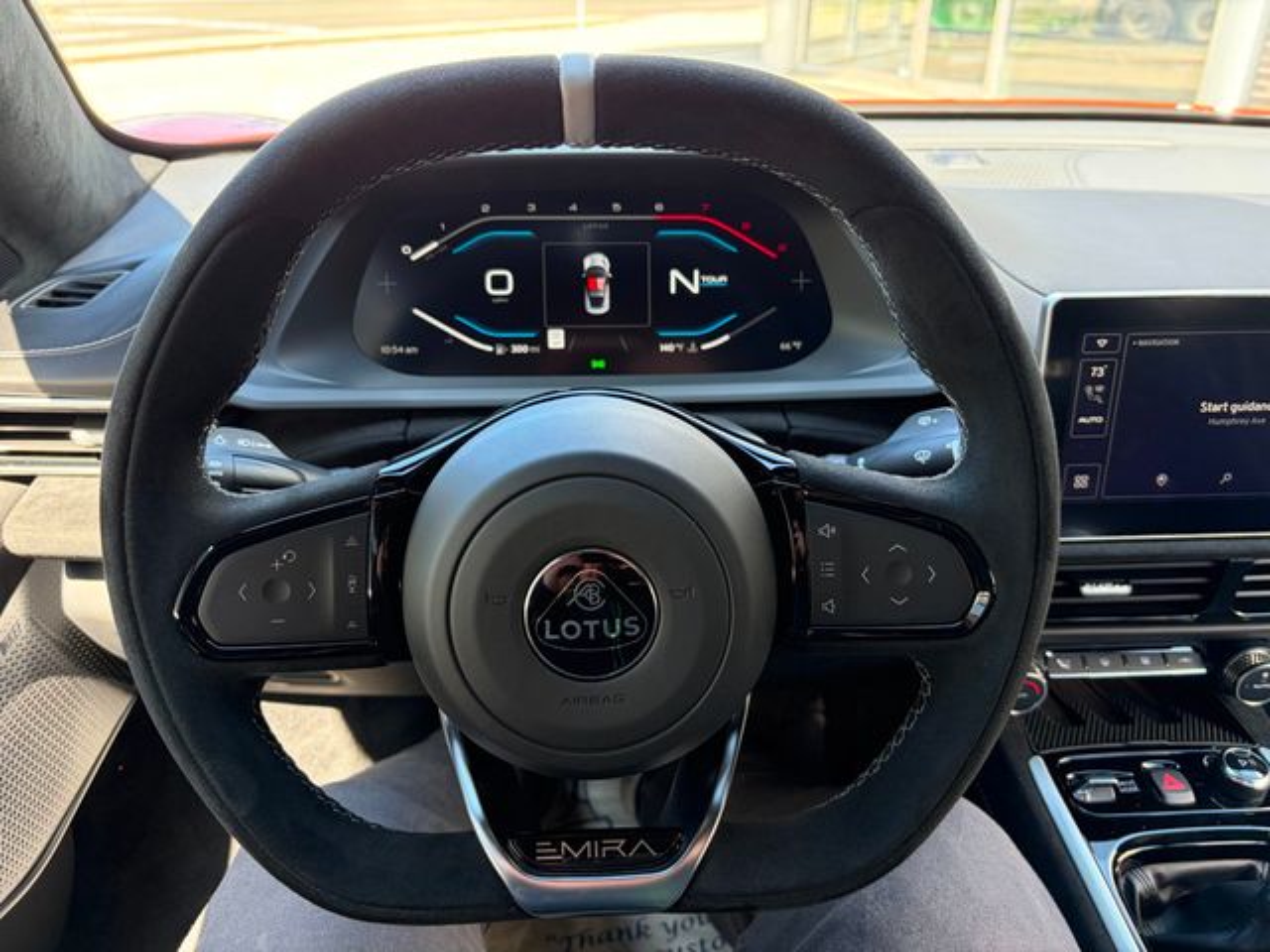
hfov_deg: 67.3
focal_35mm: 26
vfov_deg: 53.1
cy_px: 476
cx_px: 635
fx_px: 954
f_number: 1.6
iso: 125
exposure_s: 1/68
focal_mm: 5.96
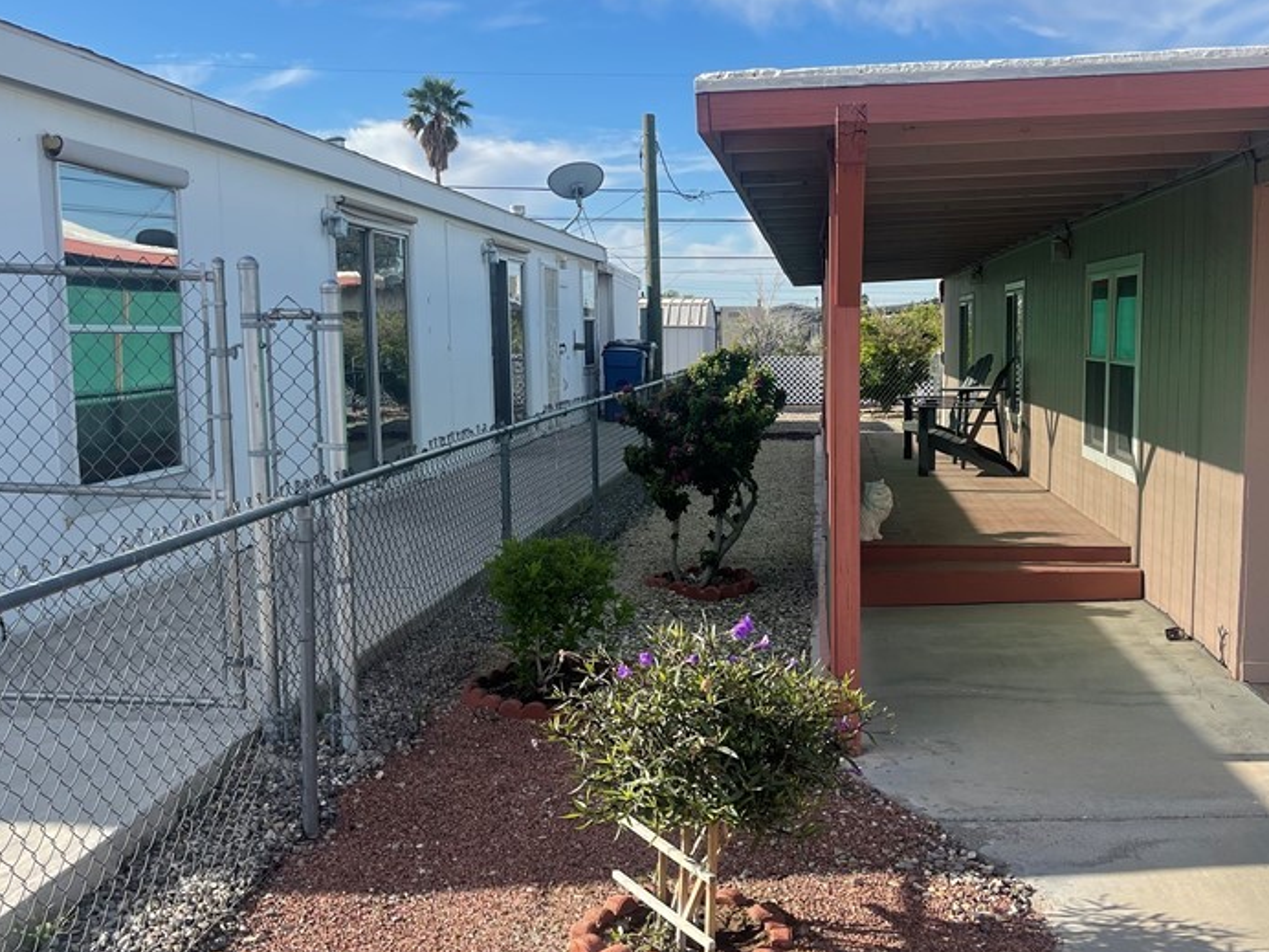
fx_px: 1356
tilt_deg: -9.3
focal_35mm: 37
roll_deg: -0.4
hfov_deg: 49.5
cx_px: 812
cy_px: 510
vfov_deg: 38.6
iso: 32
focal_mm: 5.1
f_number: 1.6
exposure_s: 1/2597
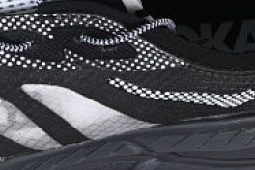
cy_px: -56
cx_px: -29
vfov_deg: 4.5
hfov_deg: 6.7
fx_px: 2174
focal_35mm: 307
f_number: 6.3
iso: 160
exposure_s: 1/60
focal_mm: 50
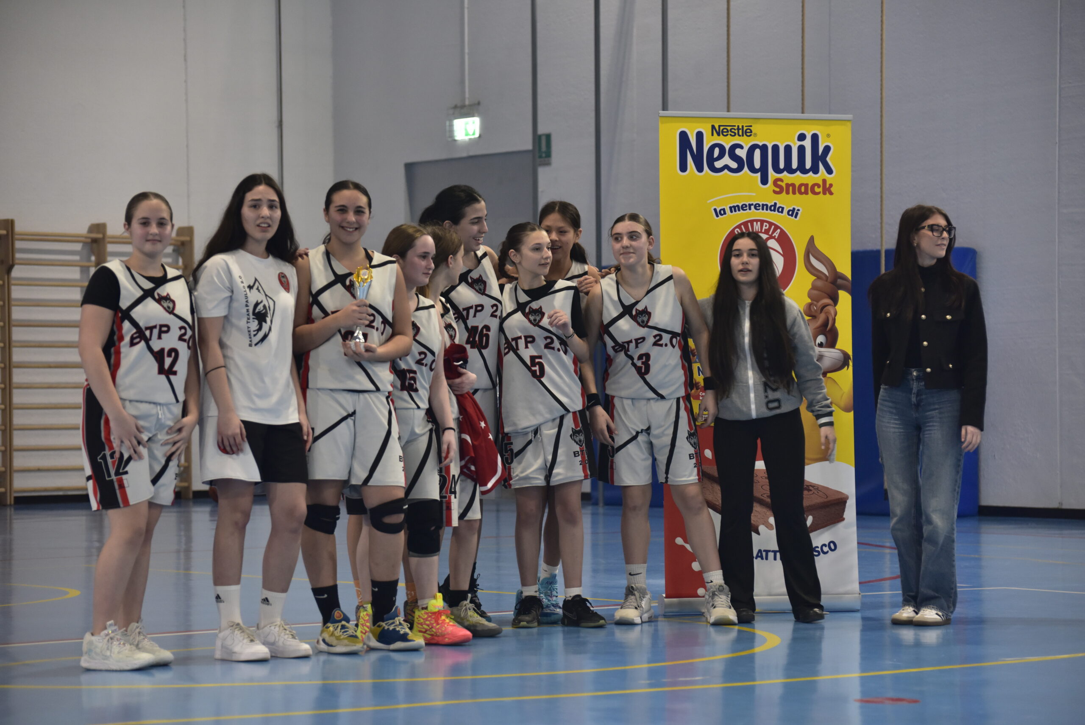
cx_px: 542
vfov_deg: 12.5
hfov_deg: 18.6
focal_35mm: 110
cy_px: 362
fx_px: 3316
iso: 2000
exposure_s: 1/160
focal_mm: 110
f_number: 4.5
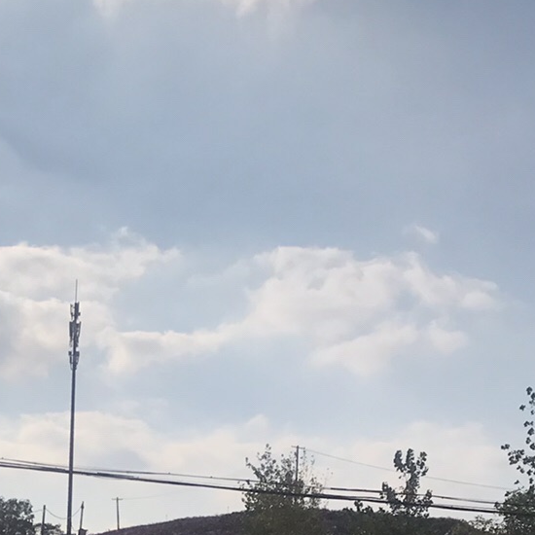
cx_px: 71
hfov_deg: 19.0
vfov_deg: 18.5
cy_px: 608
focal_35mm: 90
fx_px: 1574
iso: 25
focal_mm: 3.99
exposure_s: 1/9615
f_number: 1.8
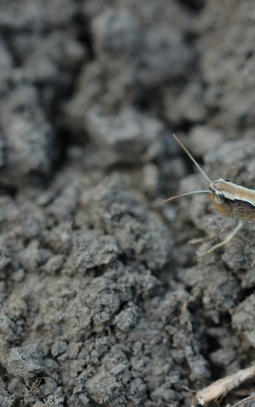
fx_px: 3848
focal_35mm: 346
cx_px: 281
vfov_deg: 6.1
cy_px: 204
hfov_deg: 3.8
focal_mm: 150
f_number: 4
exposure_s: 1/250
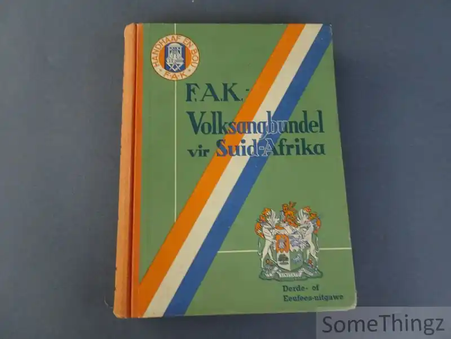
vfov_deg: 56.8
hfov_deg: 71.6
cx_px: 226
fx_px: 313
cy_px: 170
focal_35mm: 24
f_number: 3.5
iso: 250
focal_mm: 4.1
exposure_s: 1/30
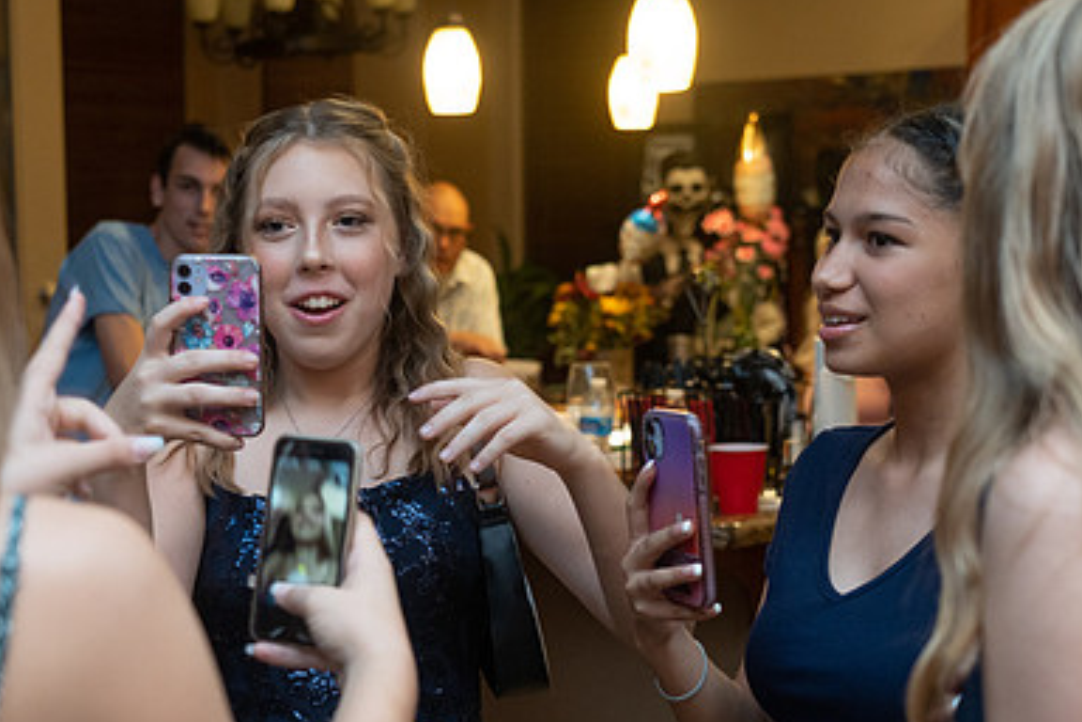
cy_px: 489
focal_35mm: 77
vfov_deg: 17.7
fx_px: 2314
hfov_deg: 26.3
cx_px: 462
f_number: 4
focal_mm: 51
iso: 1600
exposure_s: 1/50
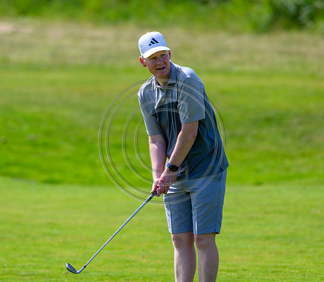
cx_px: 141
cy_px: 114
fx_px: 5602
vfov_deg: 2.9
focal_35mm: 564
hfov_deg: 3.3
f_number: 4
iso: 500
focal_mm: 400
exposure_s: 1/3200
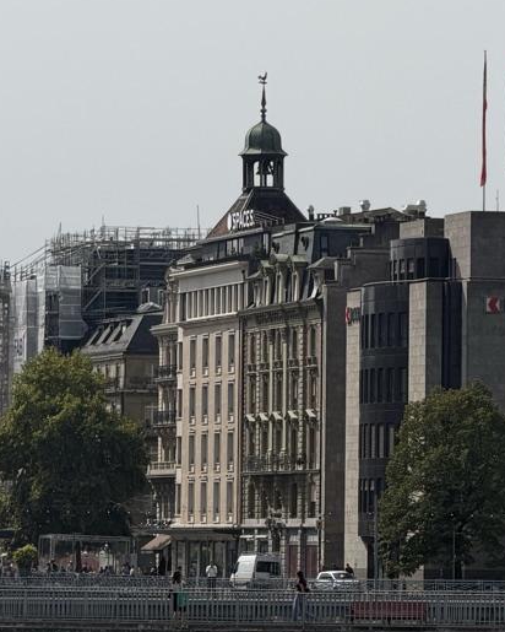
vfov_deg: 6.4
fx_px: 5661
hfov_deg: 5.1
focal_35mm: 303
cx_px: 434
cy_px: 129
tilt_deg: +3.4
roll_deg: -1.0
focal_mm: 16.89
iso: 20
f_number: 2.8
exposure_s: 1/1235
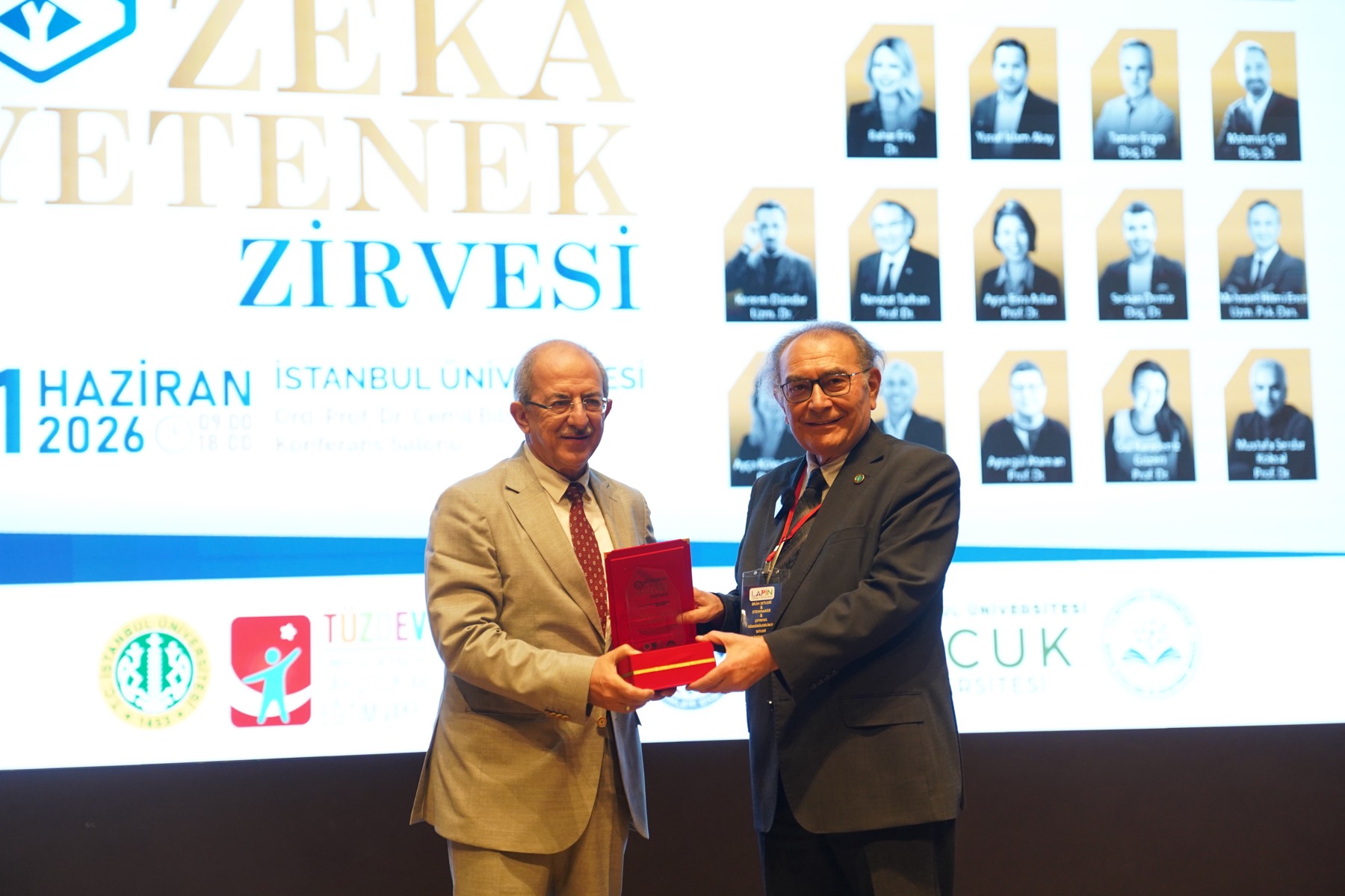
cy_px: 448
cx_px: 672
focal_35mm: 63
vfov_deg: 21.6
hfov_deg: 31.9
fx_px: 2354
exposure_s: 1/250
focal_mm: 63
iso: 1600
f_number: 2
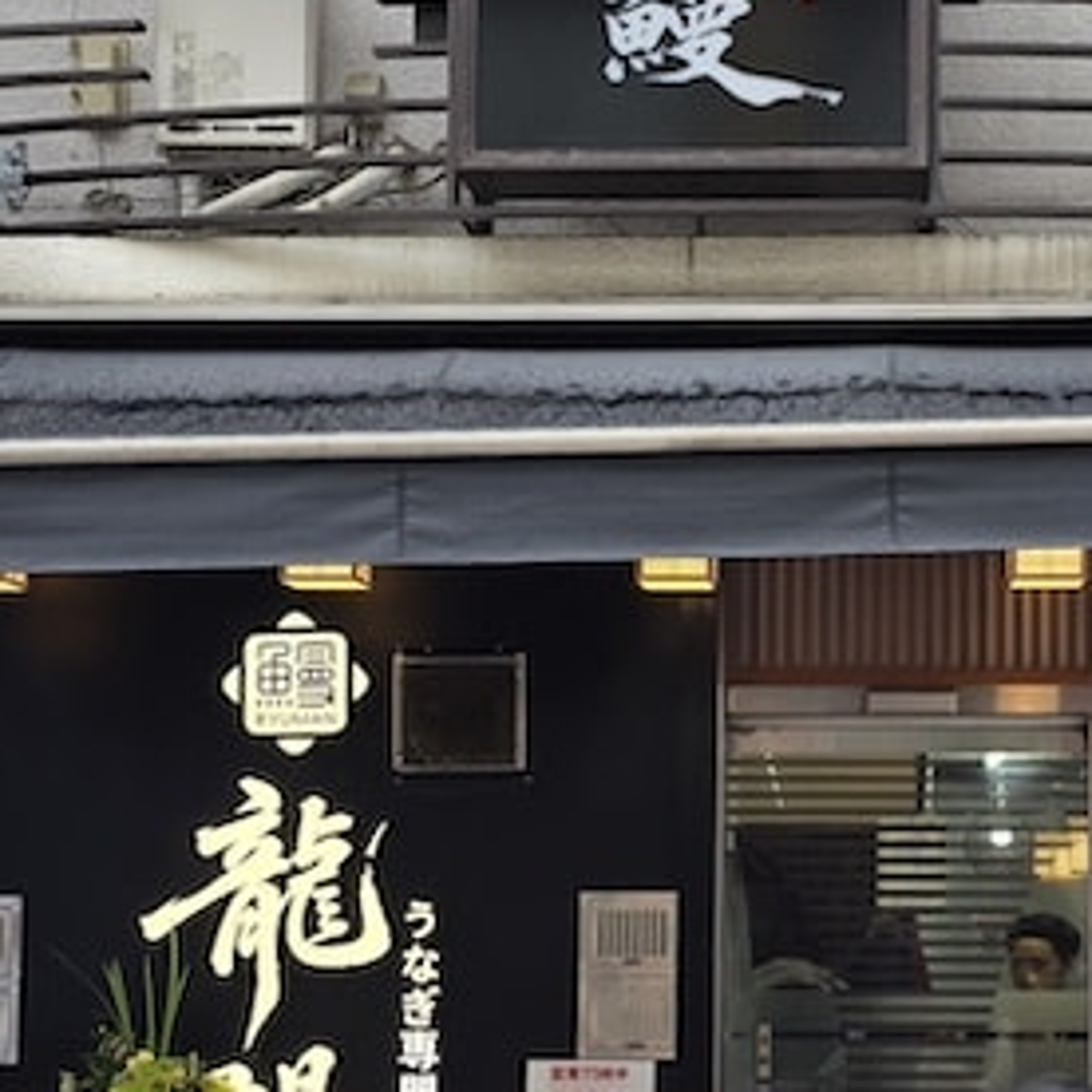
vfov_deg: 28.4
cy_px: 210
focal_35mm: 59
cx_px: 645
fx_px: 2106
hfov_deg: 29.0
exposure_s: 1/120
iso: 25
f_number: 1.7
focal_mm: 6.3
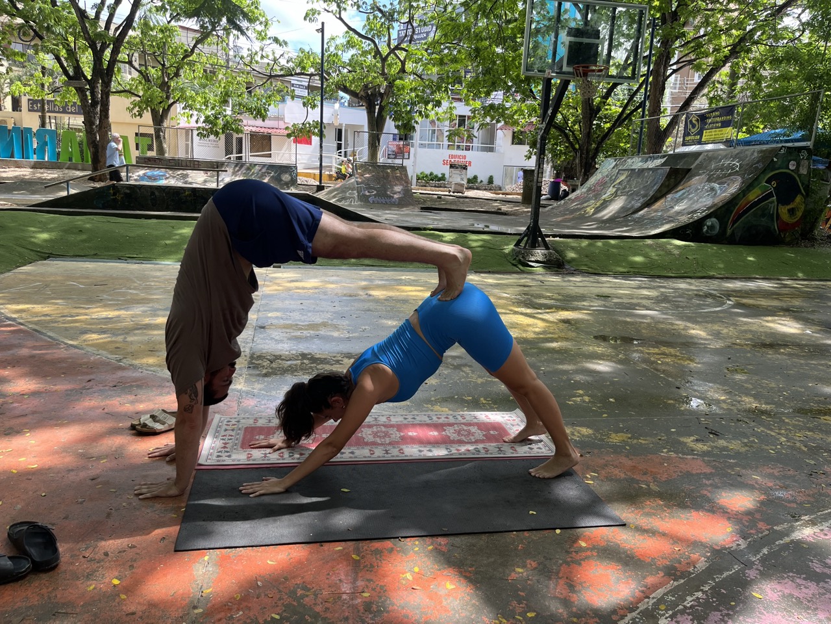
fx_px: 624
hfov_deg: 67.3
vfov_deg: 53.1
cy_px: 312
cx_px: 416
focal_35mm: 26
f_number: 1.6
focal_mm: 5.1
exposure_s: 1/487
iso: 50
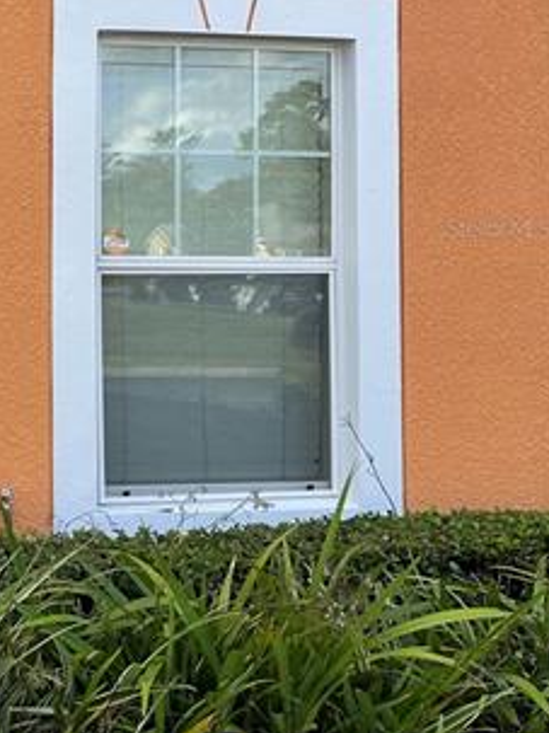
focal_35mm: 66
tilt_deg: +2.0
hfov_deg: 20.5
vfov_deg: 29.1
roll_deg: +0.5
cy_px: 227
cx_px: -140
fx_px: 1397
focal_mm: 5.1
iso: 32
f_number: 1.6
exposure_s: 1/818
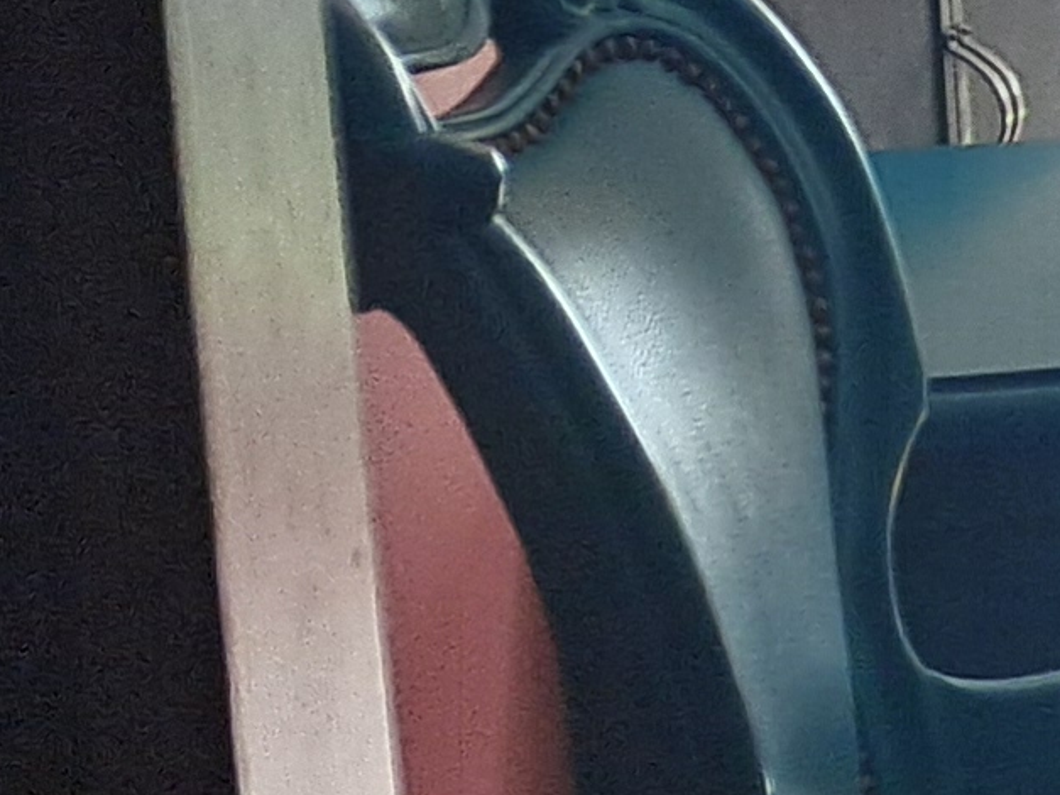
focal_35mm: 177
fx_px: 5419
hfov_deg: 8.1
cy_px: 8
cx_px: 3877
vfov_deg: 8.3
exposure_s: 1/358
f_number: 1.8
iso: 50
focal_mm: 5.23
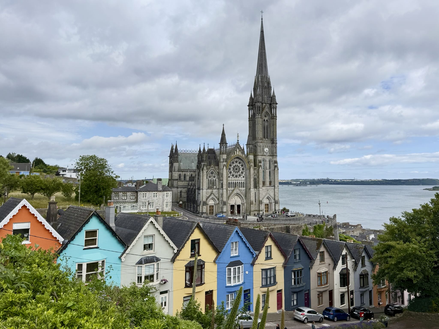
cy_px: 164
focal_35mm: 24
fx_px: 304
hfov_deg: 71.6
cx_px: 220
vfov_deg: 56.8
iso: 80
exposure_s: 1/6173
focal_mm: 6.76
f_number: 1.78
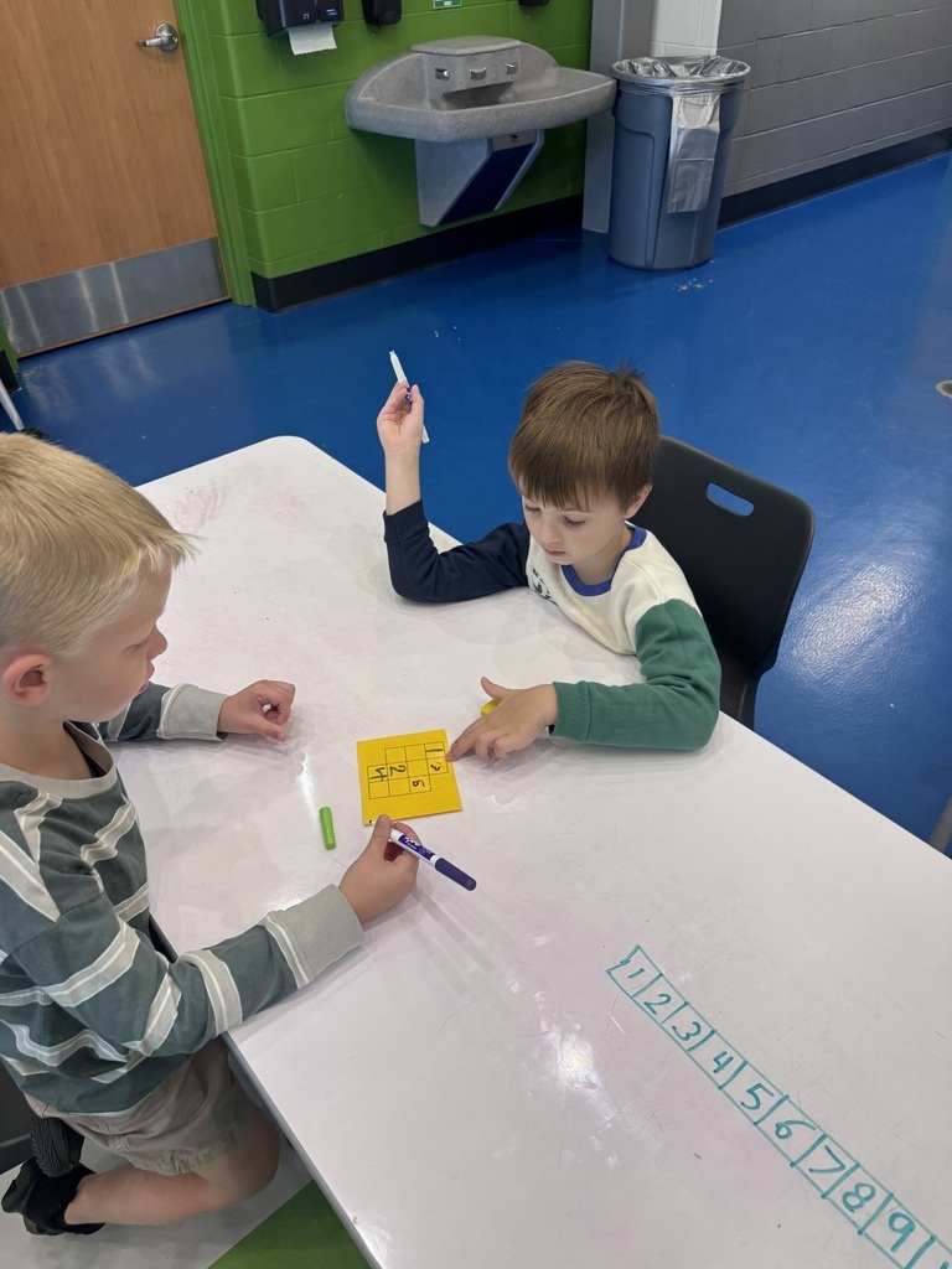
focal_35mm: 24
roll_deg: +4.2
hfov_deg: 56.8
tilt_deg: -39.2
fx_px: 880
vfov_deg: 71.6
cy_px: 634
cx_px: 476
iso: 200
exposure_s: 1/120
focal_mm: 6.76
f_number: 1.78
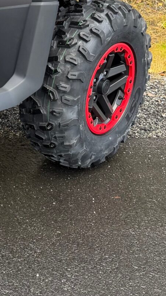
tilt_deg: -16.9
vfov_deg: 24.4
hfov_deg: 12.2
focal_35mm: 84
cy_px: 12
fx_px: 658
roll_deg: +1.5
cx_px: -202
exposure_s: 1/248
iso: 80
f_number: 1.78
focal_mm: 6.76
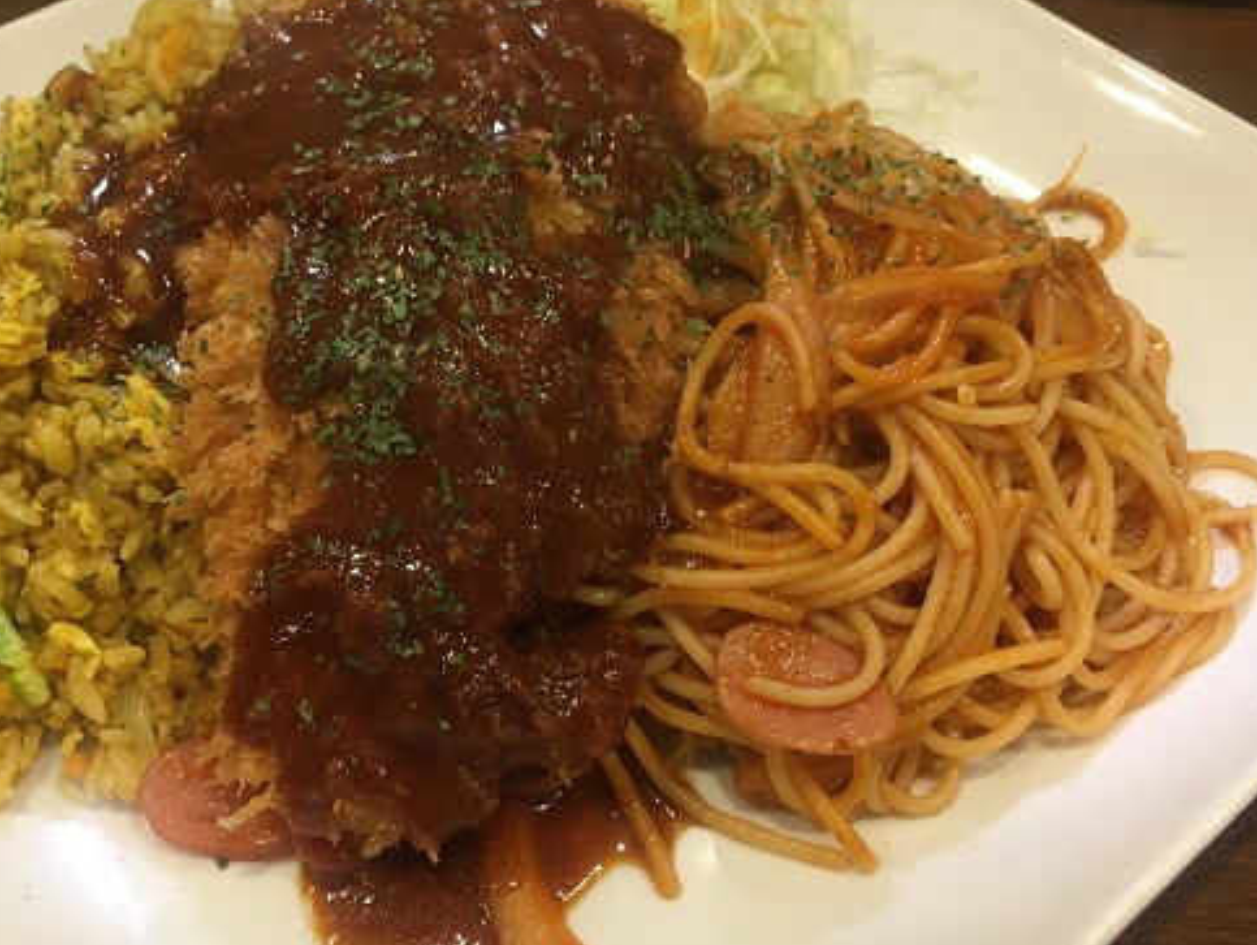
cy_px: 469
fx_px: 1308
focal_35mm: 36
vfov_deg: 39.7
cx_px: 573
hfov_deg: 51.3
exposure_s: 1/30
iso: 80
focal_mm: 4.15
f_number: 2.2
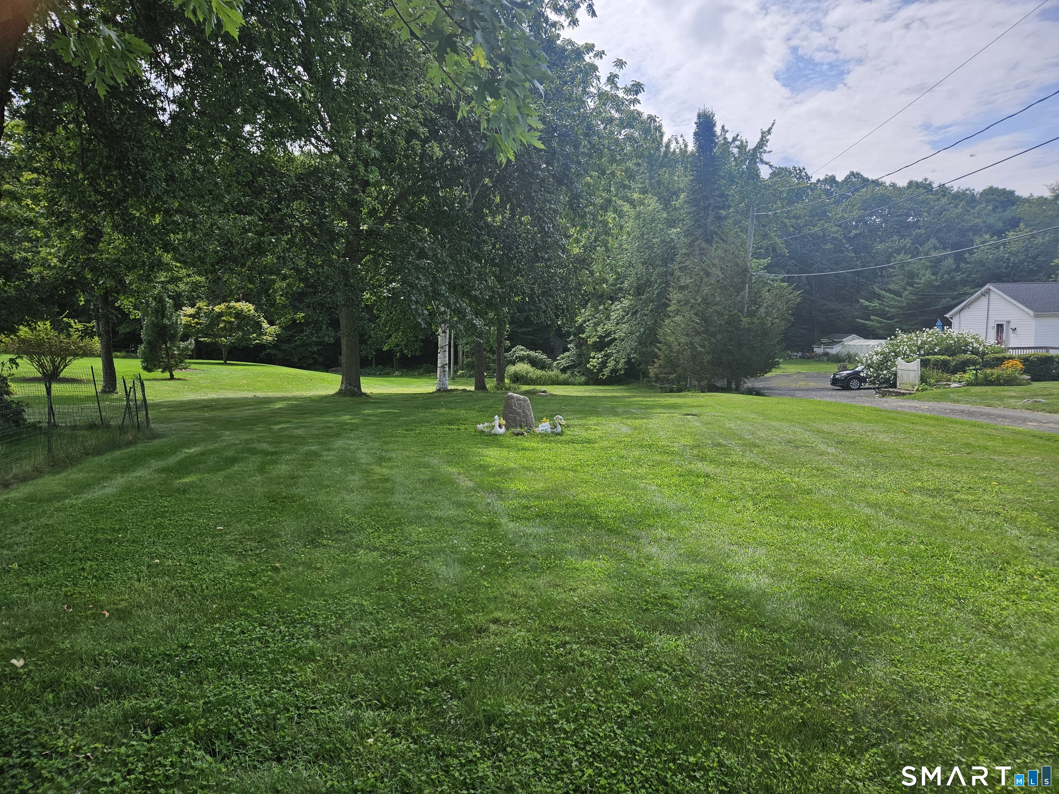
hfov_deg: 73.9
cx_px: 530
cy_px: 397
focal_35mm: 23
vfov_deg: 58.9
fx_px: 704
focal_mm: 5.4
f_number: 1.8
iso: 40
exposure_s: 1/2000
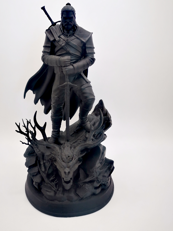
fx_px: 213
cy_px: 102
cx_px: 72
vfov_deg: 56.7
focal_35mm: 32
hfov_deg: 44.0
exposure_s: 1/100
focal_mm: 4.75
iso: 80
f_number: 1.8
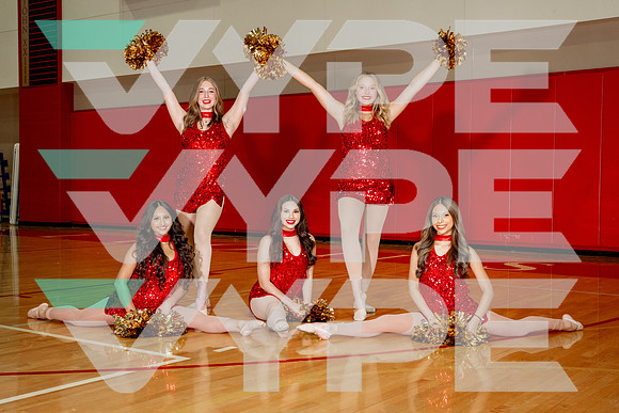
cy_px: 207
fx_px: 814
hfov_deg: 41.7
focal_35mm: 47
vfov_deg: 28.5
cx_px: 308
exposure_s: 1/250
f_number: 7.1
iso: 800
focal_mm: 46
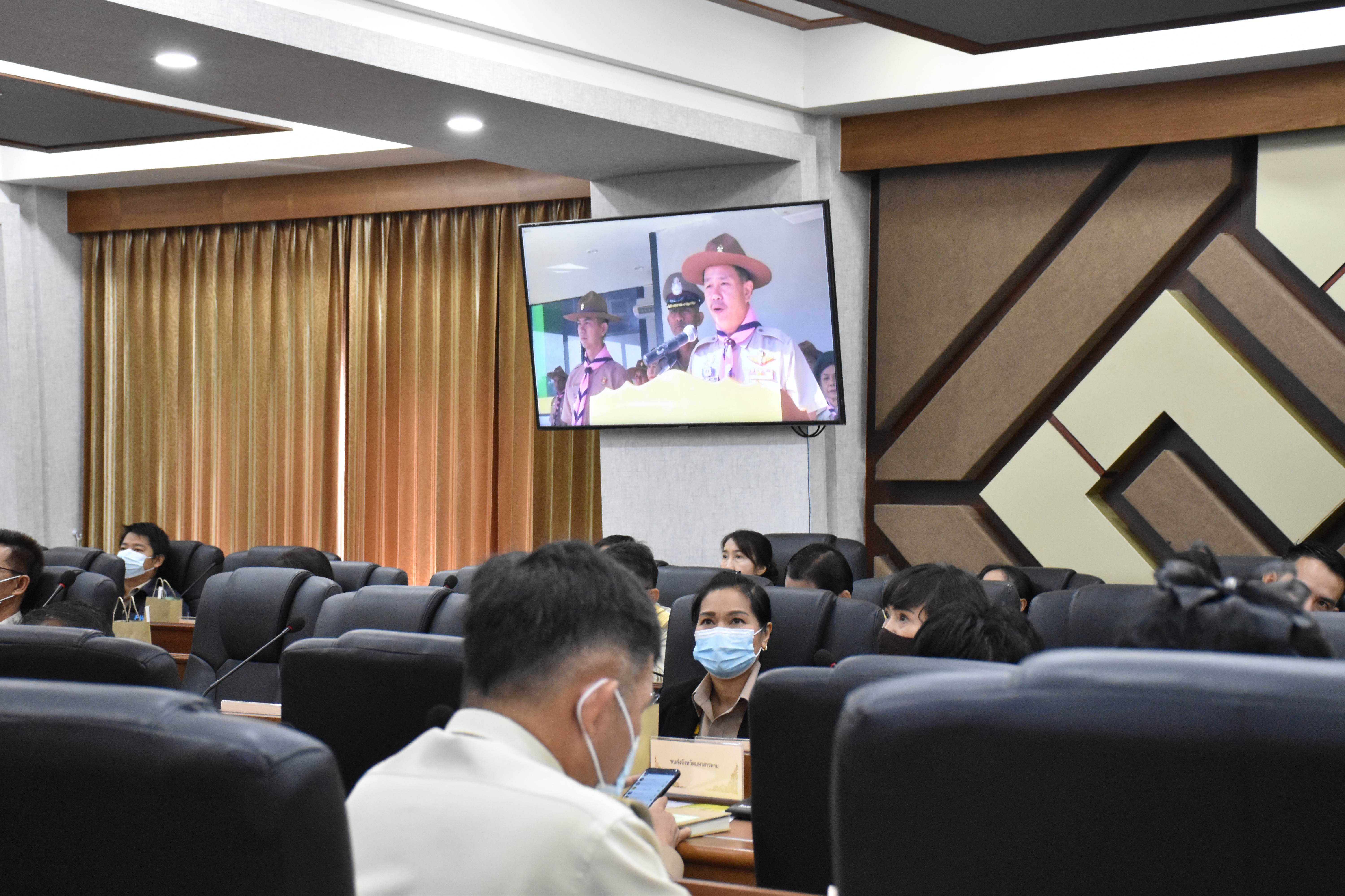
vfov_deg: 20.2
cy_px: 448
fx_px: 2522
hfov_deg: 29.9
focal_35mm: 68
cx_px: 672
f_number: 6.3
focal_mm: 45
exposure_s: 1/60
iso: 3200
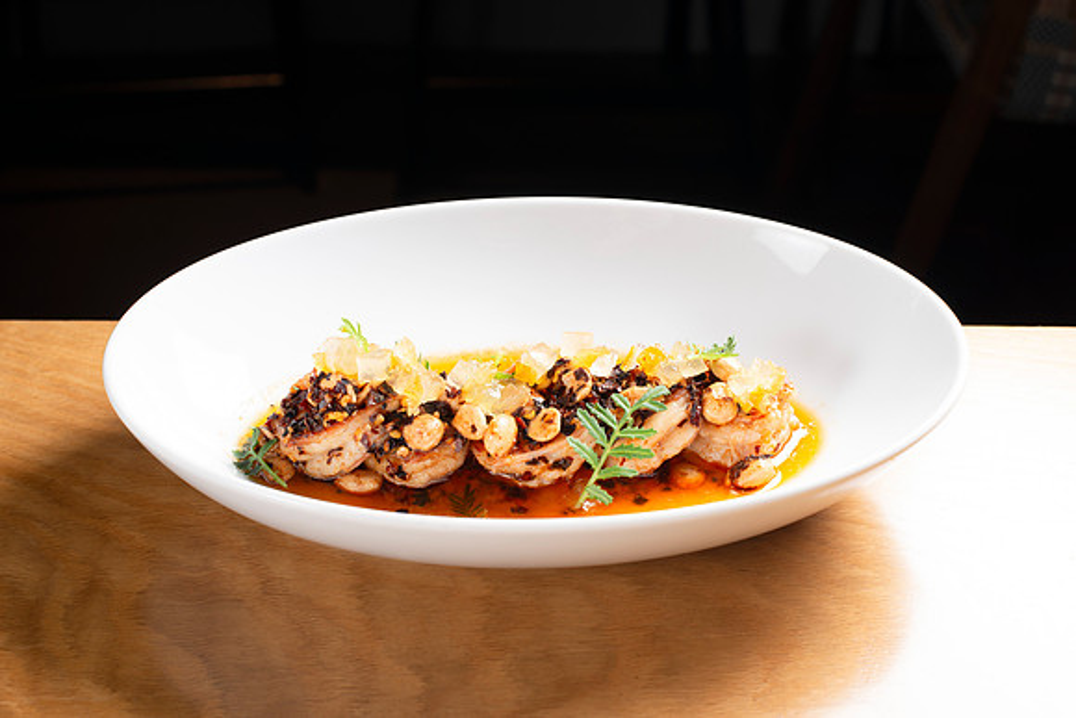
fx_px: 1570
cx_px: 538
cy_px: 371
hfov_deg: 37.8
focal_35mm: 53
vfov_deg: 25.8
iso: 200
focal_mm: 50
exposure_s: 1/200
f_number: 8
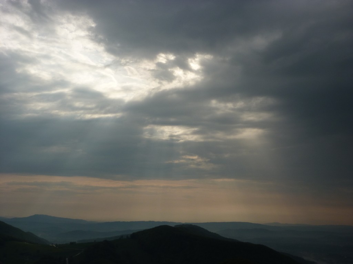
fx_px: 489
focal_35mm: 48
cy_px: 132
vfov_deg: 30.3
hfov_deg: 39.7
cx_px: 176
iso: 80
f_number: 5.6
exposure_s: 1/800
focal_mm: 7.9
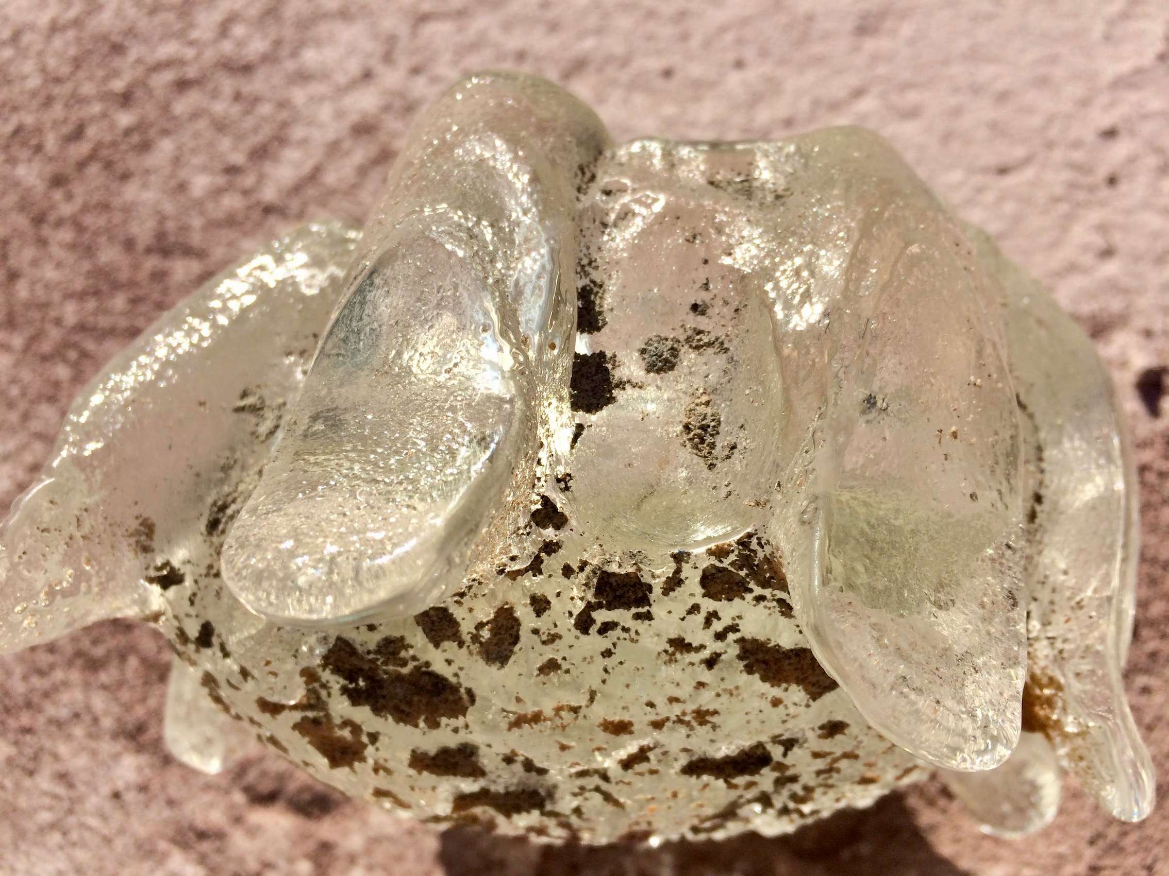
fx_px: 979
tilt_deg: -65.7
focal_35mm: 29
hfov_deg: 61.7
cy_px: 438
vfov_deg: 48.2
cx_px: 584
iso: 40
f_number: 2.2
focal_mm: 4.15
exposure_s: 1/4115
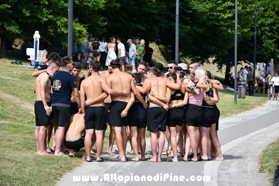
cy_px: 91
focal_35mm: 223
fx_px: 1728
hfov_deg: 9.2
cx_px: 142
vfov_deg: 6.2
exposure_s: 1/500
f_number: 6.3
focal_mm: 140
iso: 200
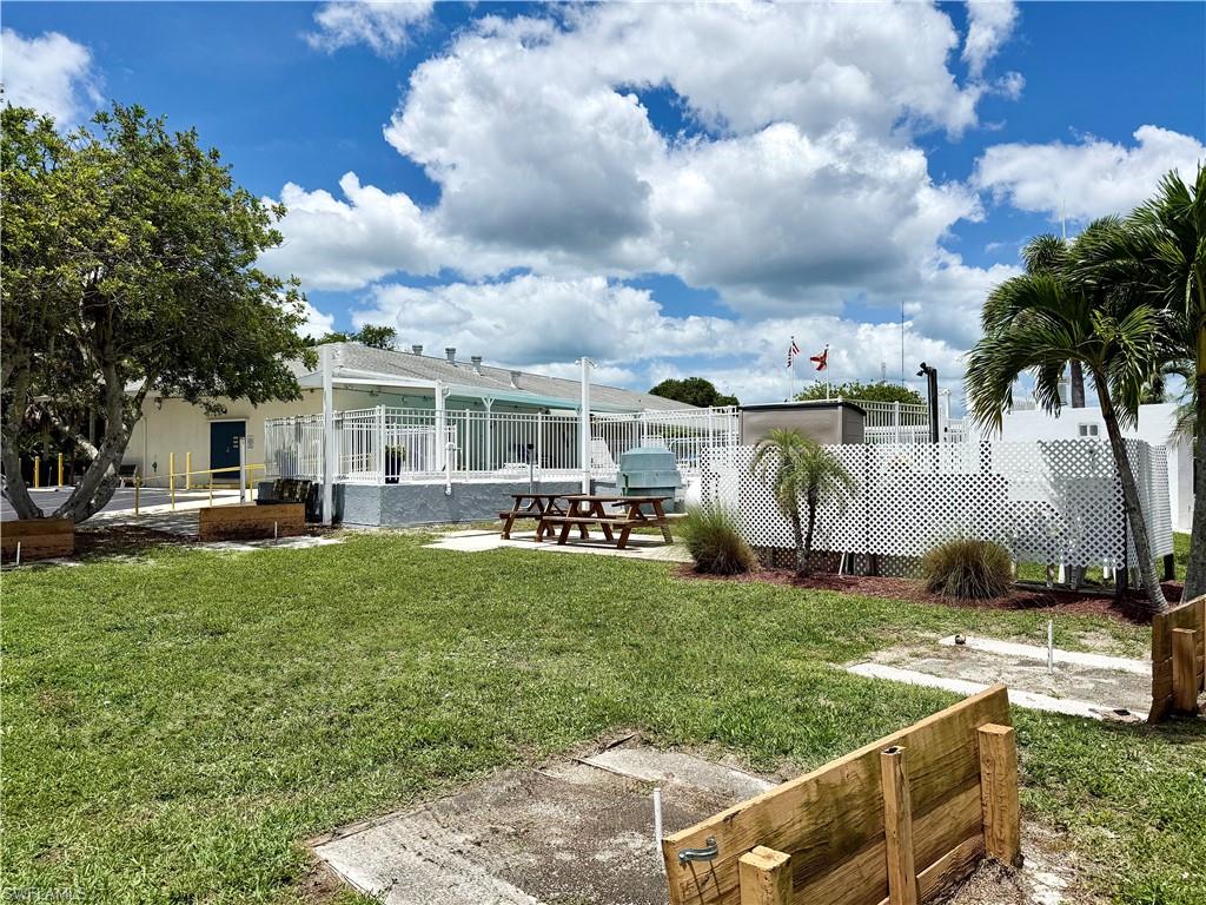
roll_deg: +0.2
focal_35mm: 24
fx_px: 836
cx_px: 603
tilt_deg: +1.1
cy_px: 452
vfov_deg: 56.8
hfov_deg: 71.6
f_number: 1.78
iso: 80
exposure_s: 1/10309
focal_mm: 6.76
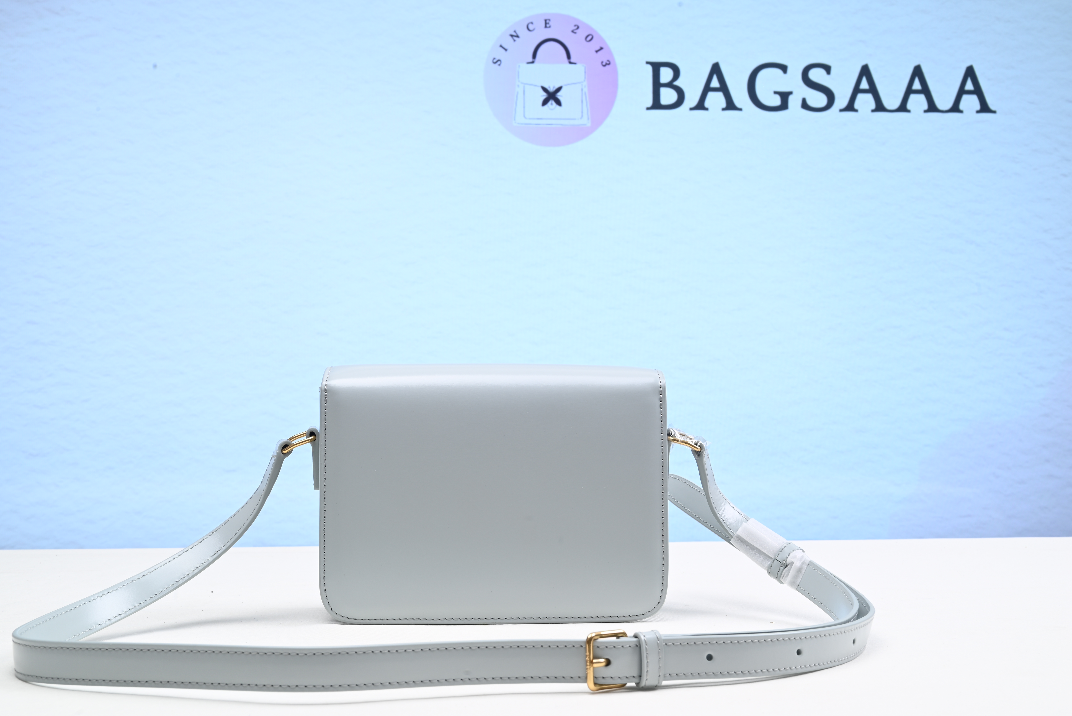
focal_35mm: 41
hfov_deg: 47.4
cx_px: 536
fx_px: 1221
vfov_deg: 32.7
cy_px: 358
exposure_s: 1/2
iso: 100
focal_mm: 41
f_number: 16
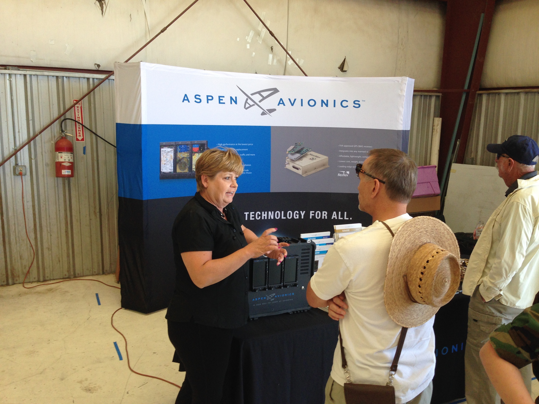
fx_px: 514
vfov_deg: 42.9
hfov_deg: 55.4
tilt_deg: -10.3
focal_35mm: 33
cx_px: 270
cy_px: 202
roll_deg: -0.7
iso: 80
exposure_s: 1/120
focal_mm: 4.12
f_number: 2.4
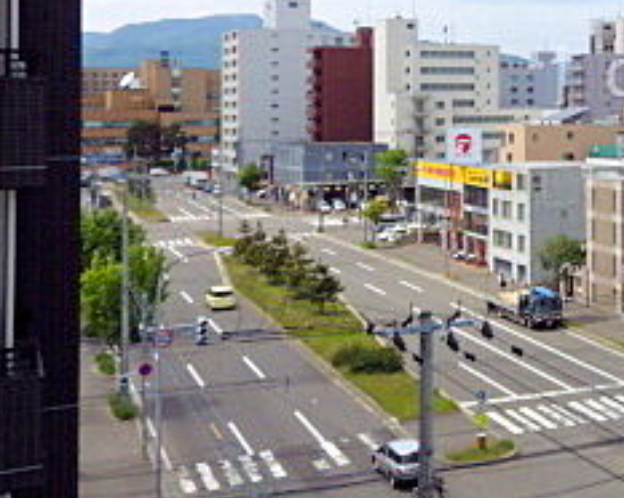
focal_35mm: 59
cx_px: 728
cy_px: 72
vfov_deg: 25.2
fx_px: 1089
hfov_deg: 28.3
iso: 100
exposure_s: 1/250
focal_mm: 4
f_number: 9.7
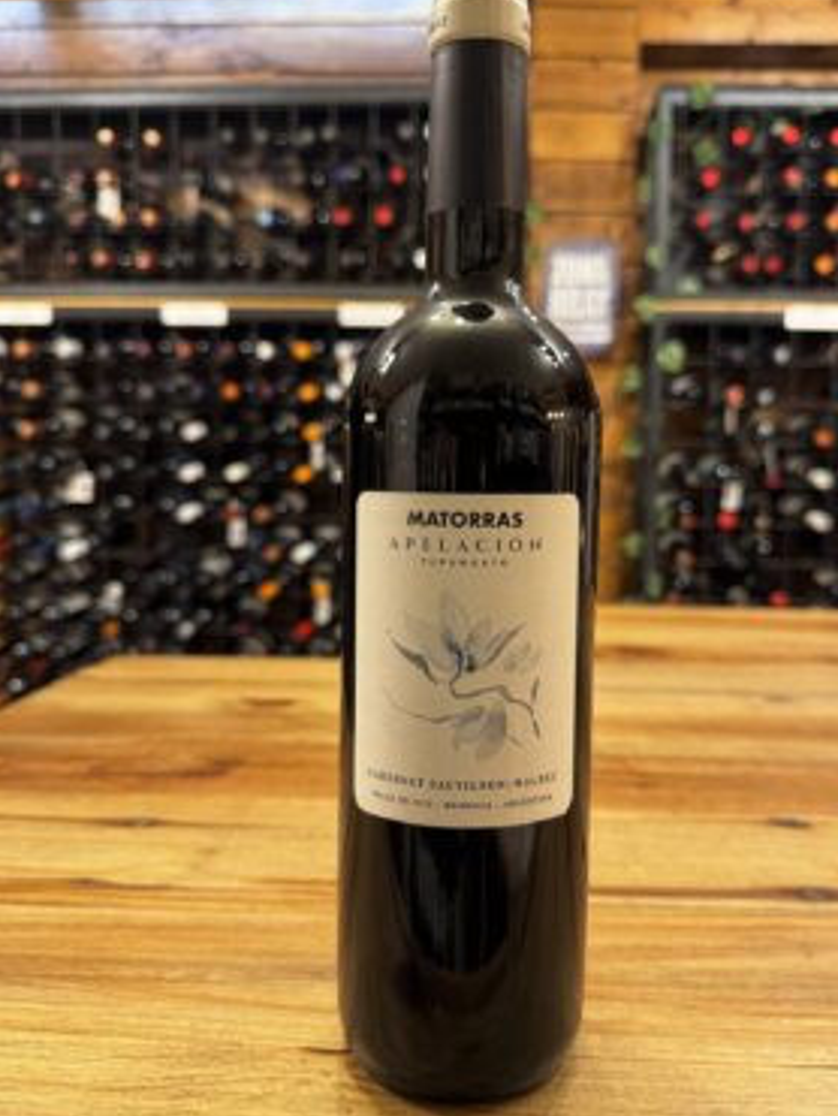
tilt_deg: -5.3
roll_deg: -0.7
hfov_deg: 49.7
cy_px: 561
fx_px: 903
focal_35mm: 28
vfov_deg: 63.4
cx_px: 461
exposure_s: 1/50
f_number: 1.78
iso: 250
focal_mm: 6.76
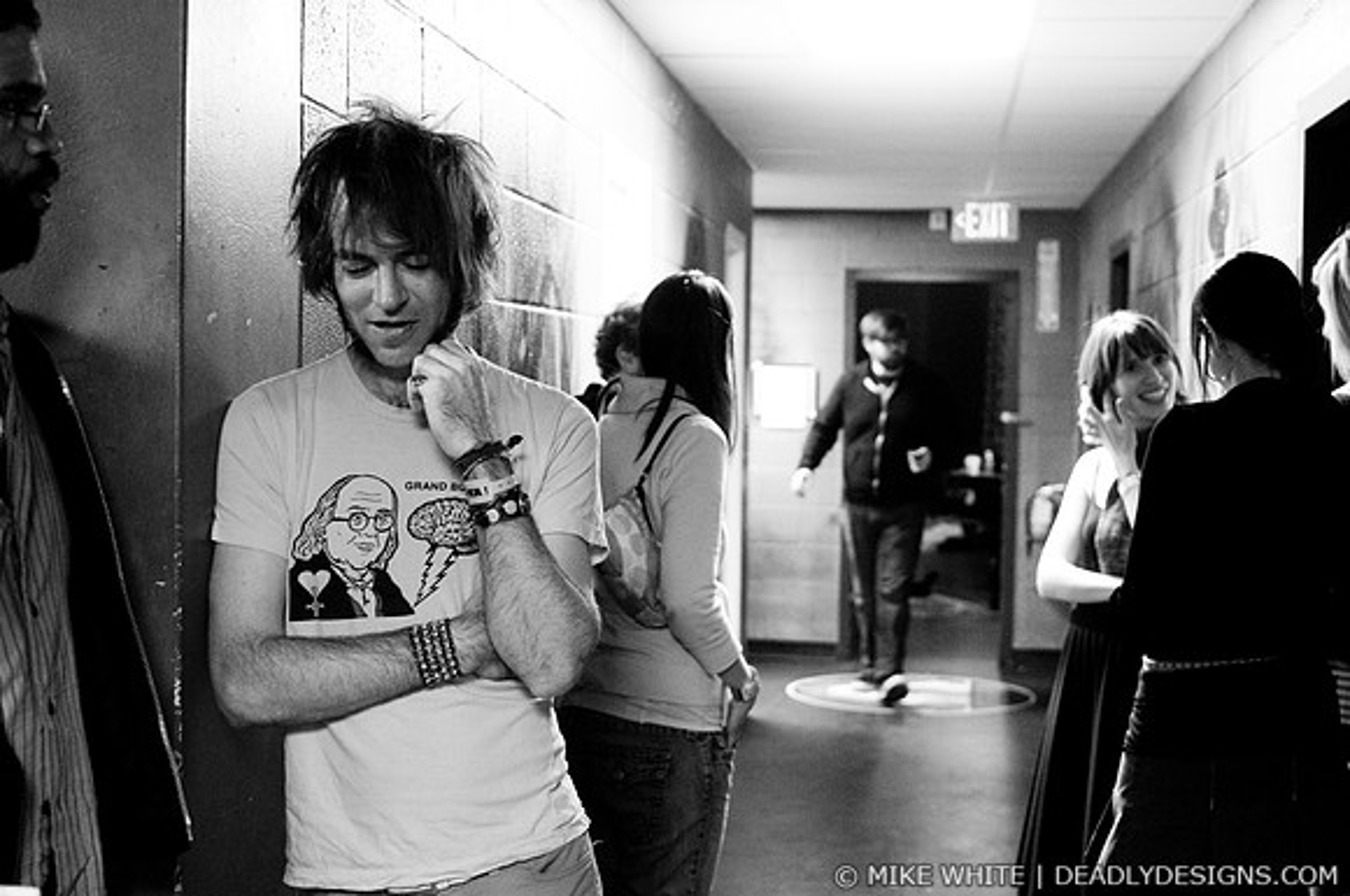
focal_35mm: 52
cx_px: 675
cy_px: 448
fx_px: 1966
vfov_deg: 25.7
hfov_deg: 37.9
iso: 800
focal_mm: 35
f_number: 2.8
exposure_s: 1/60
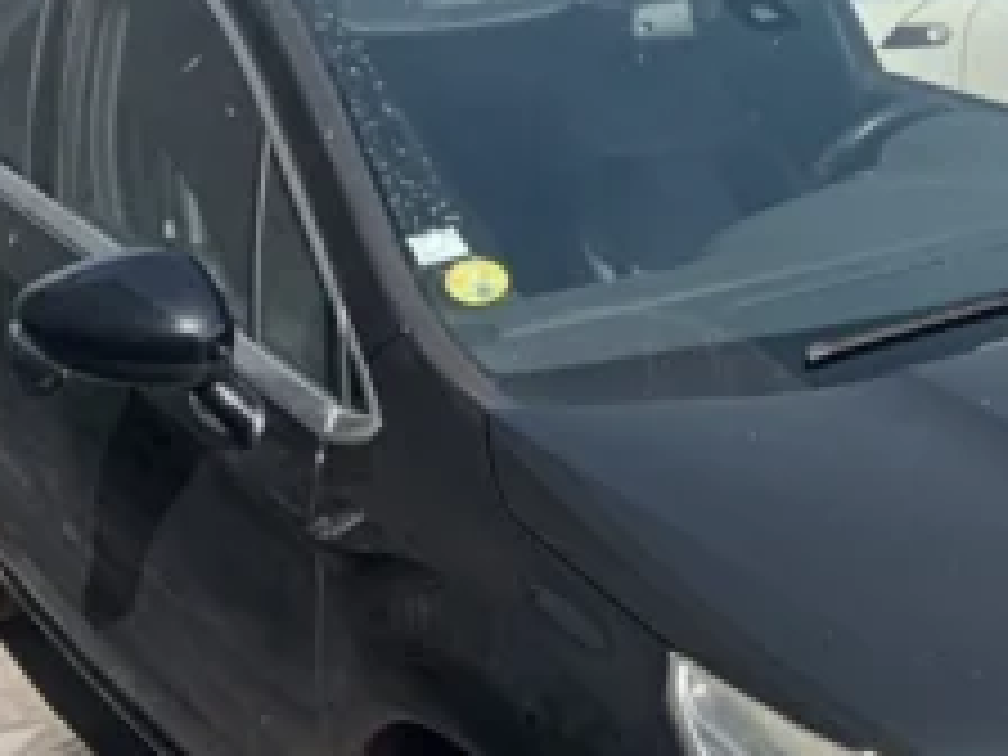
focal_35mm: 75
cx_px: 927
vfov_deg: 19.4
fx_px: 2184
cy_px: 616
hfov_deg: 25.1
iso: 100
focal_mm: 3.46
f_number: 2.2
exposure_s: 1/820
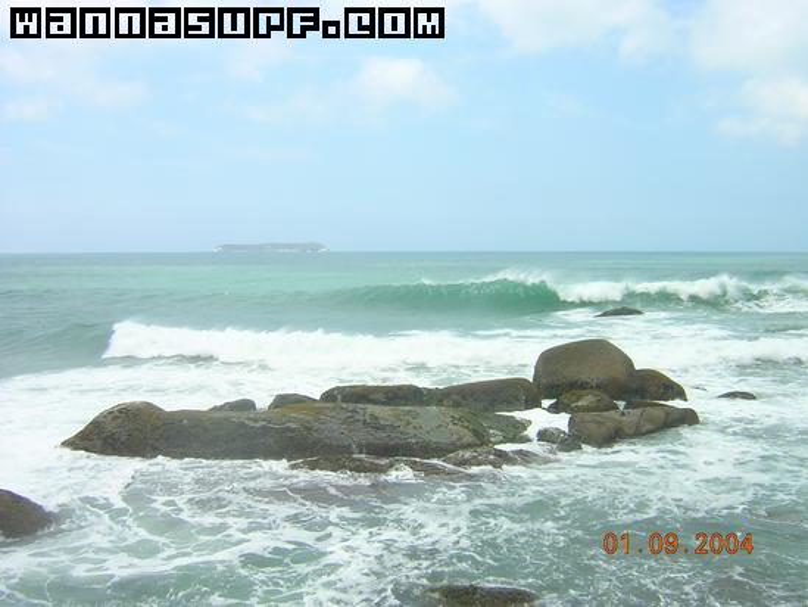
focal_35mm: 36
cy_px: 304
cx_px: 404
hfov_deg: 51.3
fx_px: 840
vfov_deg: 39.7
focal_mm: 4.7
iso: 141
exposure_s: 1/365
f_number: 5.2
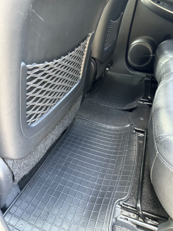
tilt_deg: -31.2
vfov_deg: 71.6
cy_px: 116
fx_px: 160
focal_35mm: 24
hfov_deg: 56.8
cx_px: 86
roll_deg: +5.7
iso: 1000
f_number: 1.78
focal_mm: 6.86
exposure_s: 1/46
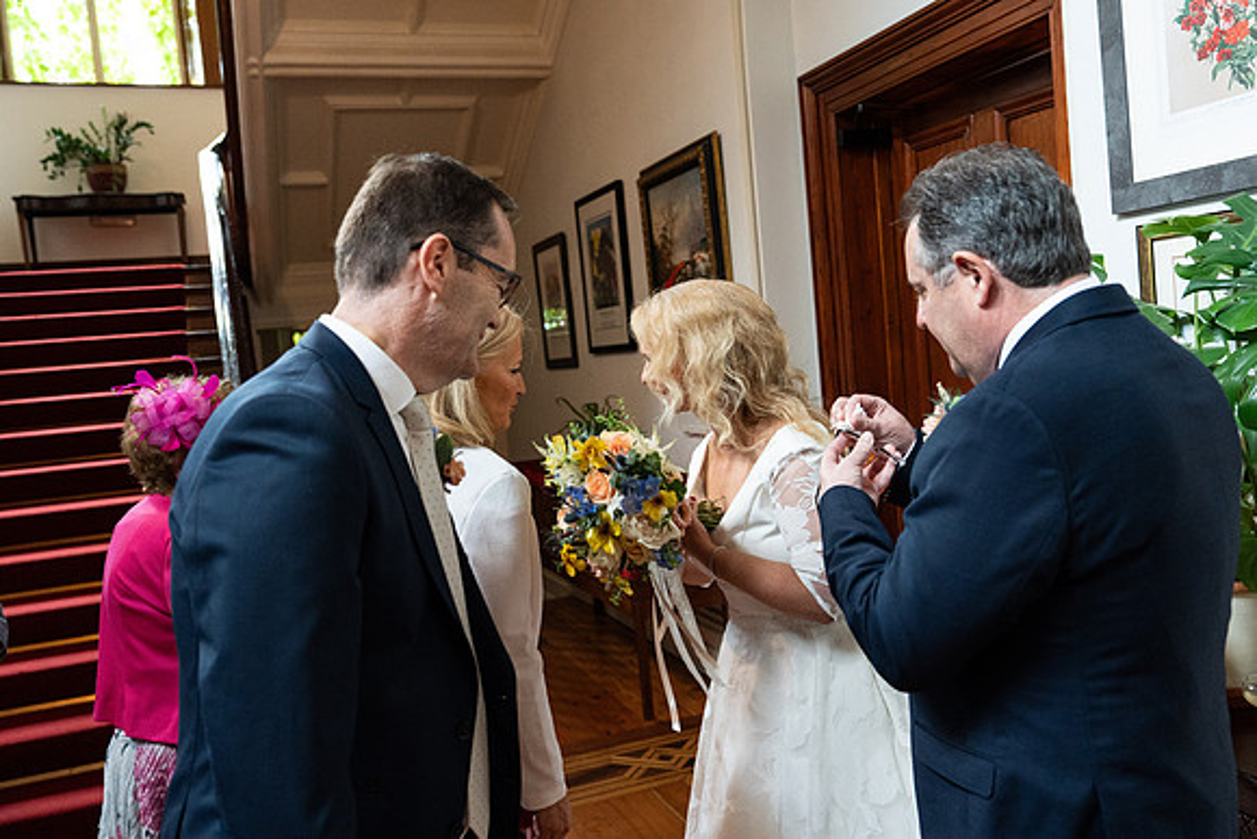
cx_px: 628
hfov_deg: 61.9
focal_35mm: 30
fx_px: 1048
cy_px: 420
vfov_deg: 43.6
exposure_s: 1/200
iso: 5000
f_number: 3.5
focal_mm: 30
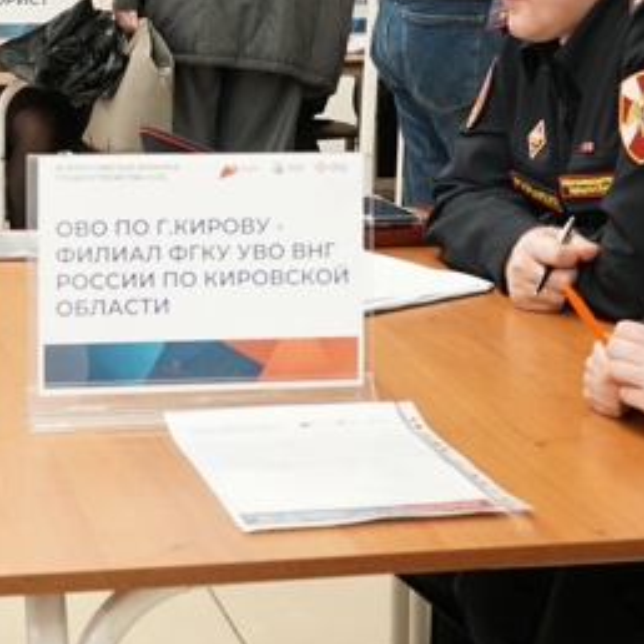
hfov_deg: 20.3
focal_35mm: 85
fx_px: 1794
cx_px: 212
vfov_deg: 20.0
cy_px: 82
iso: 1250
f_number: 4
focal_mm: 23
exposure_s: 1/160
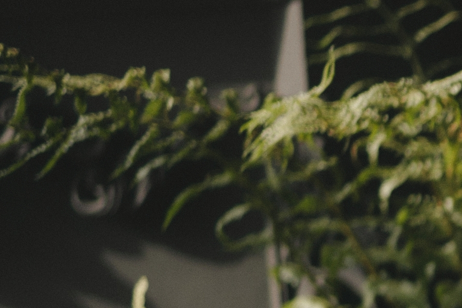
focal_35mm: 234
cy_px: 655
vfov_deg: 5.7
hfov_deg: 7.6
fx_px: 3003
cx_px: 1427
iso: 125
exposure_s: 1/160
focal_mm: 35
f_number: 1.4
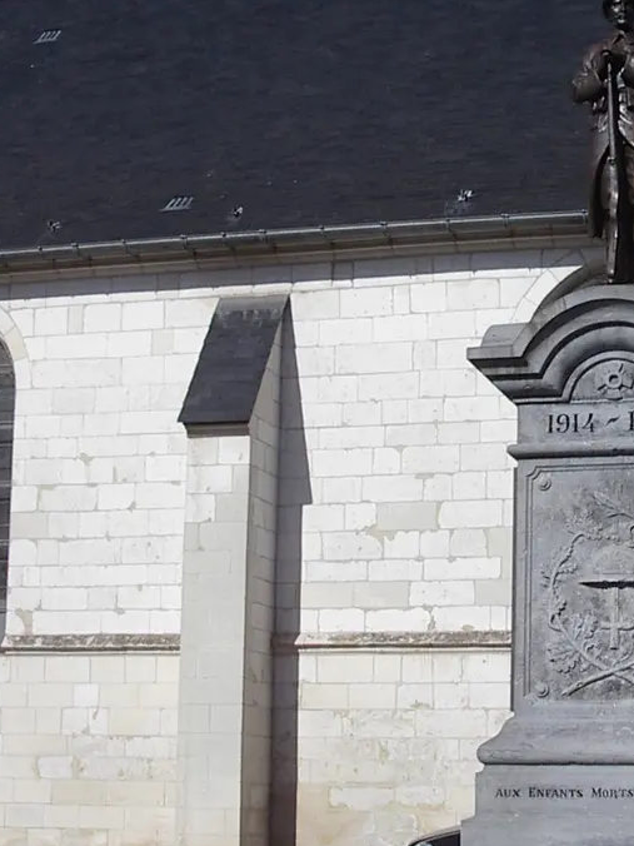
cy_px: 449
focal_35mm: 72
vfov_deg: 27.0
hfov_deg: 20.0
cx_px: 583
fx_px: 1758
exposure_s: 1/800
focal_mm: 5.8
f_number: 4.8
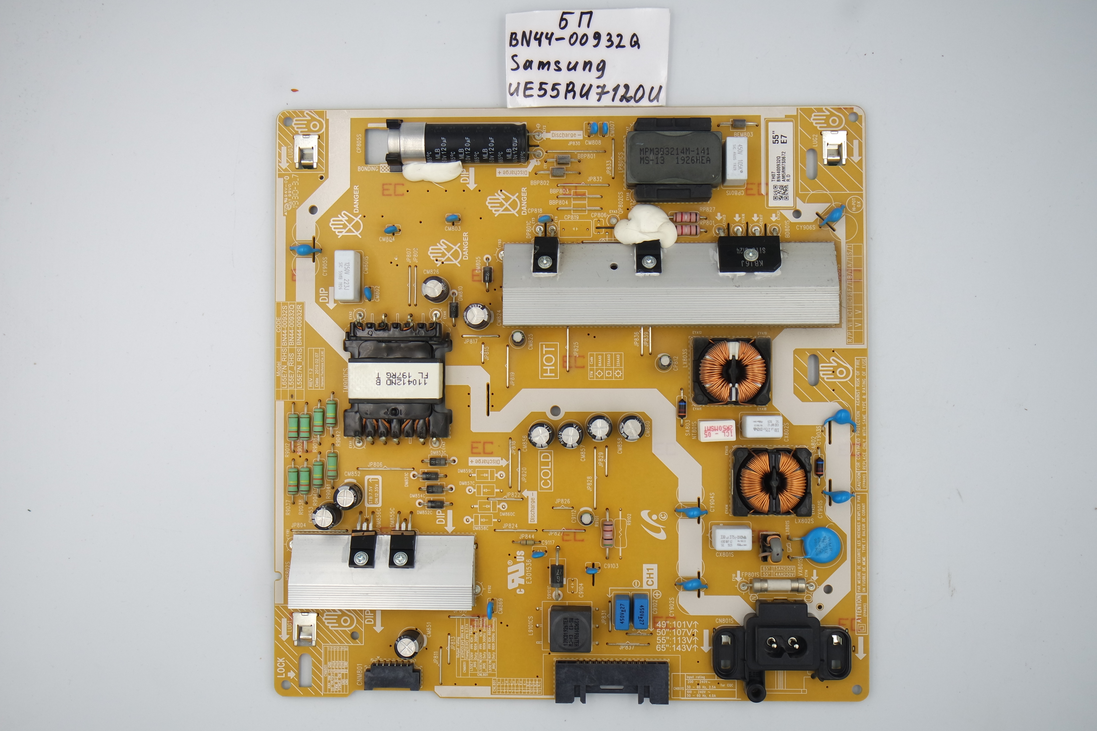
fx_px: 1310
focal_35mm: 43
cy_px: 366
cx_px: 548
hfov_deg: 45.4
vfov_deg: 31.2
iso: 160
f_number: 5.6
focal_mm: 16
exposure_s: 1/100
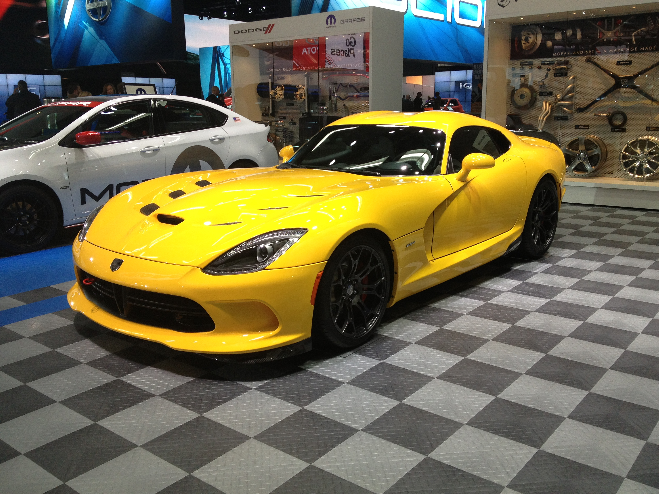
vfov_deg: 40.7
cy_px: 247
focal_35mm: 35
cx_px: 330
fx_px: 666
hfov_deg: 52.6
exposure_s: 1/120
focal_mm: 4.28
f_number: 2.4
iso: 80
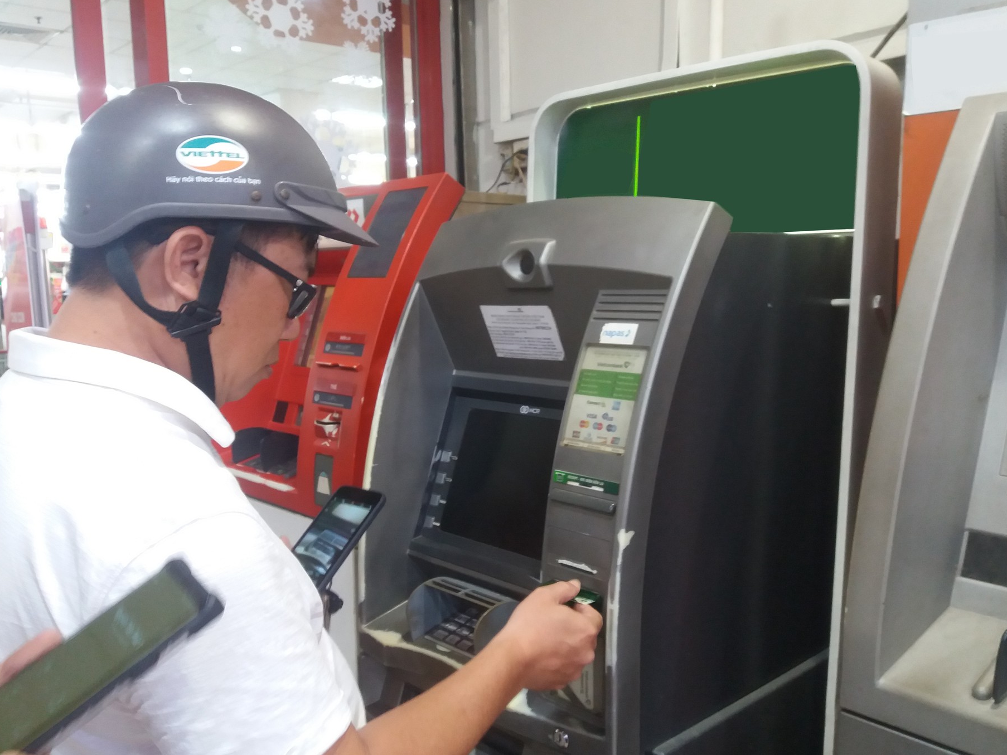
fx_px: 902
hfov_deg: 58.3
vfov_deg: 45.4
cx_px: 506
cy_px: 398
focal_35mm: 31
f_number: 1.9
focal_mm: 3.7
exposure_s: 1/20
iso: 160
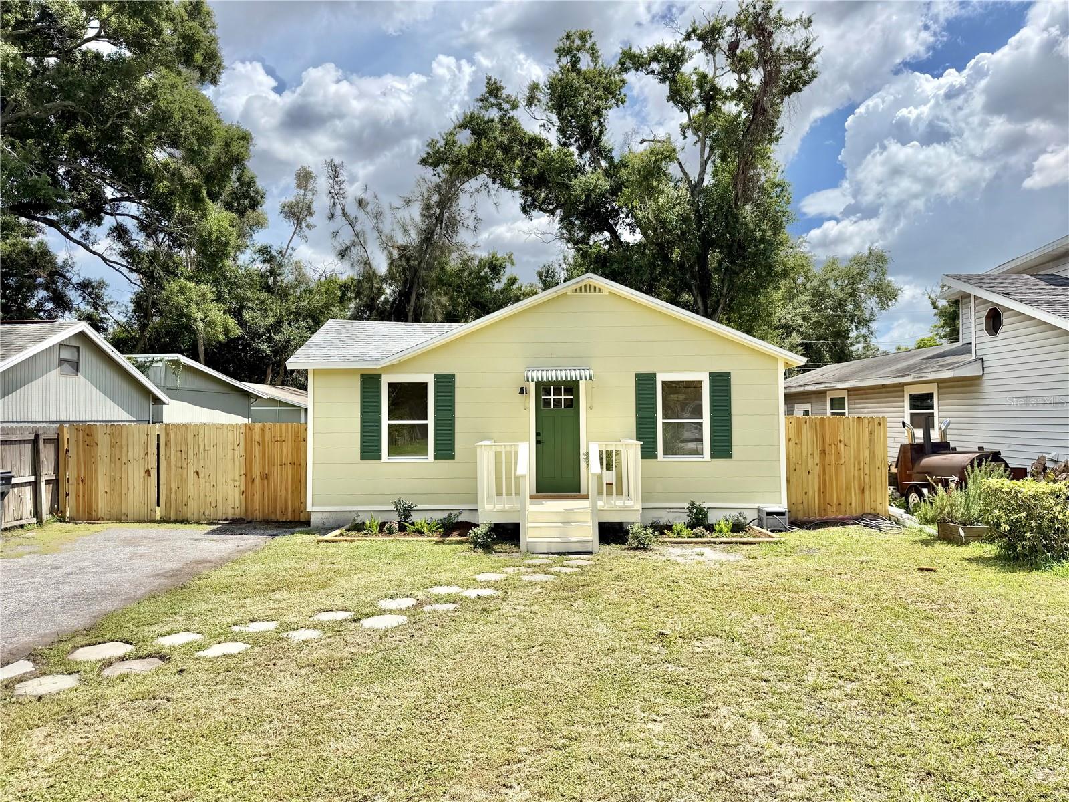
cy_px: 401
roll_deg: +1.4
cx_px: 534
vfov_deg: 56.8
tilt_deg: +2.2
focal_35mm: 24
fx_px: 741
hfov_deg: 71.6
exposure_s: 1/6711
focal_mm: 6.76
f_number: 1.78
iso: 80
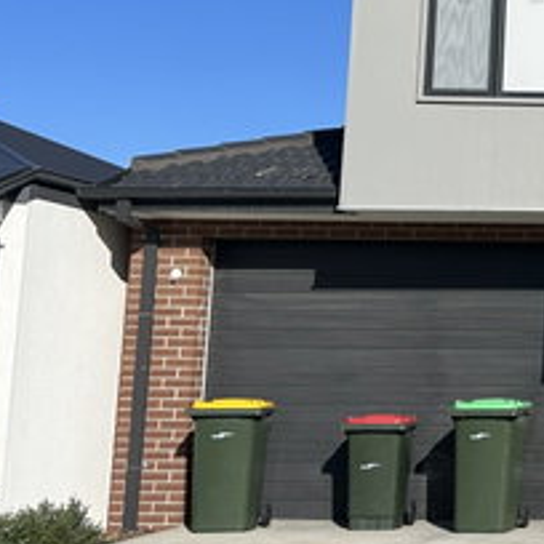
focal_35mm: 77
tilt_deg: +6.2
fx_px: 1369
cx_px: 839
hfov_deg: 19.3
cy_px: 187
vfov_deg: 22.4
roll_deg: +0.1
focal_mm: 5.7
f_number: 1.5
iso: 50
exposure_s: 1/7463
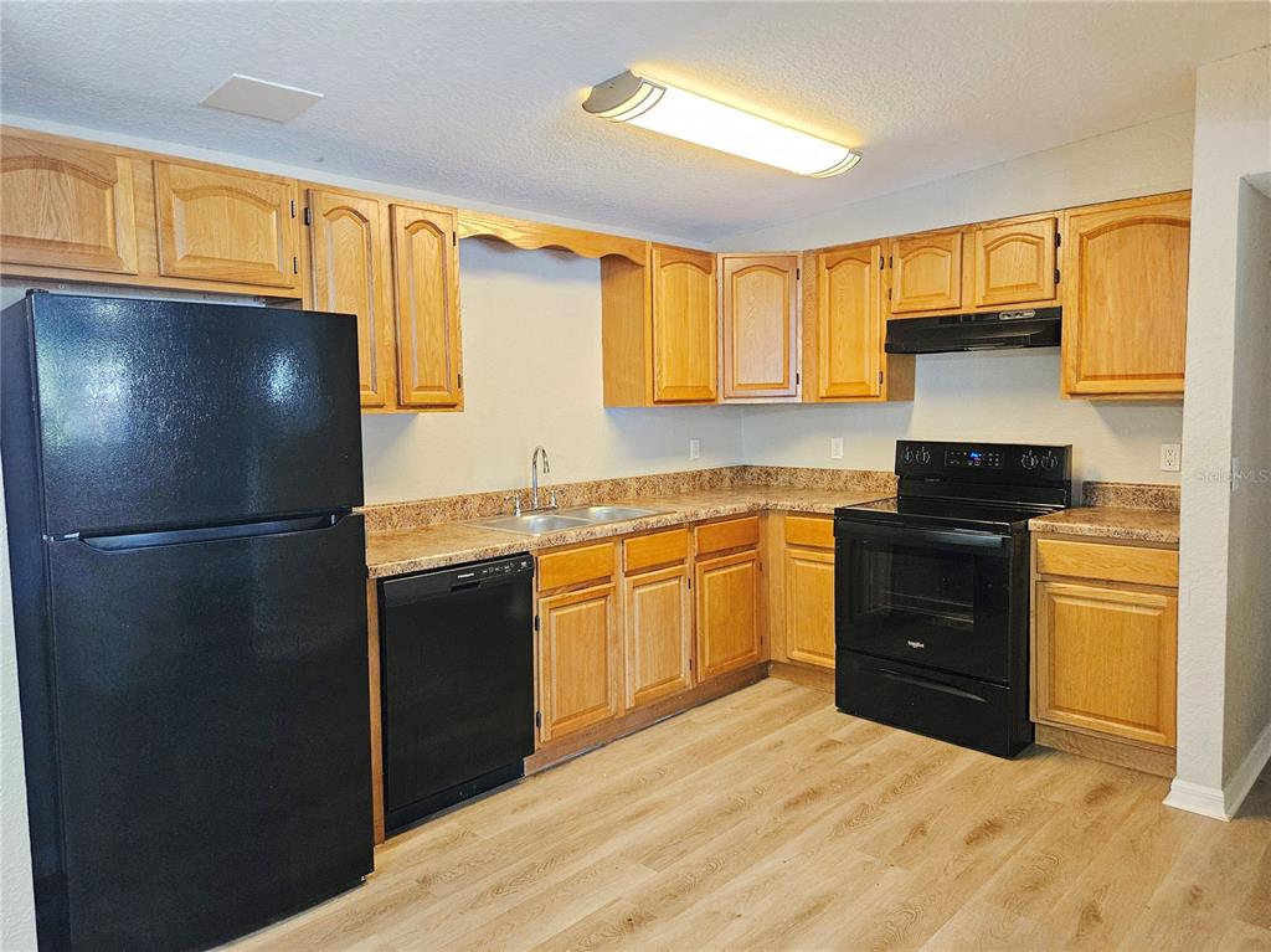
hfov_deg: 74.0
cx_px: 636
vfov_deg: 58.8
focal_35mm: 23
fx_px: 844
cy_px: 476
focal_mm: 5.4
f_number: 1.8
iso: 640
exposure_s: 1/120
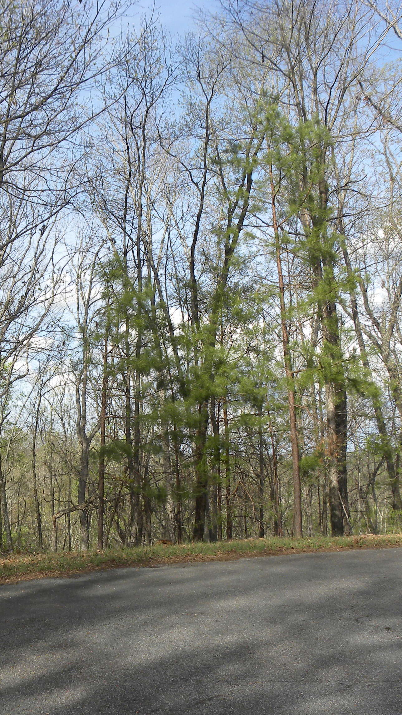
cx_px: 80
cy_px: 358
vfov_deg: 52.8
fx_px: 720
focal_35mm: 38
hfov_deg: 30.4
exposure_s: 1/233
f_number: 5
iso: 64
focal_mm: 4.6
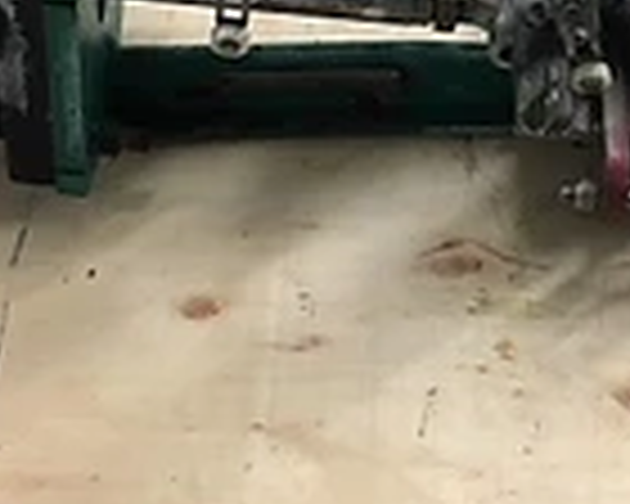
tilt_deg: -48.8
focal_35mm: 81
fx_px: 1510
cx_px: 374
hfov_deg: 23.5
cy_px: 148
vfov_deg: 18.9
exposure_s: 1/30
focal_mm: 4.15
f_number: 2.2
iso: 100
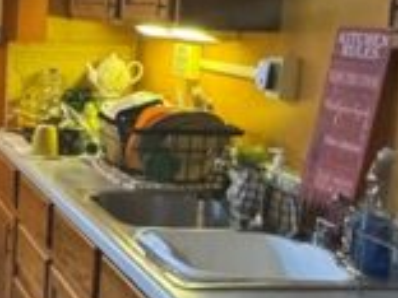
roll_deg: -1.8
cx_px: -102
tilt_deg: -9.1
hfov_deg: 24.1
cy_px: 117
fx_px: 828
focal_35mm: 72
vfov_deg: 20.4
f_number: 2.2
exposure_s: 1/60
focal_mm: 2.22
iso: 800
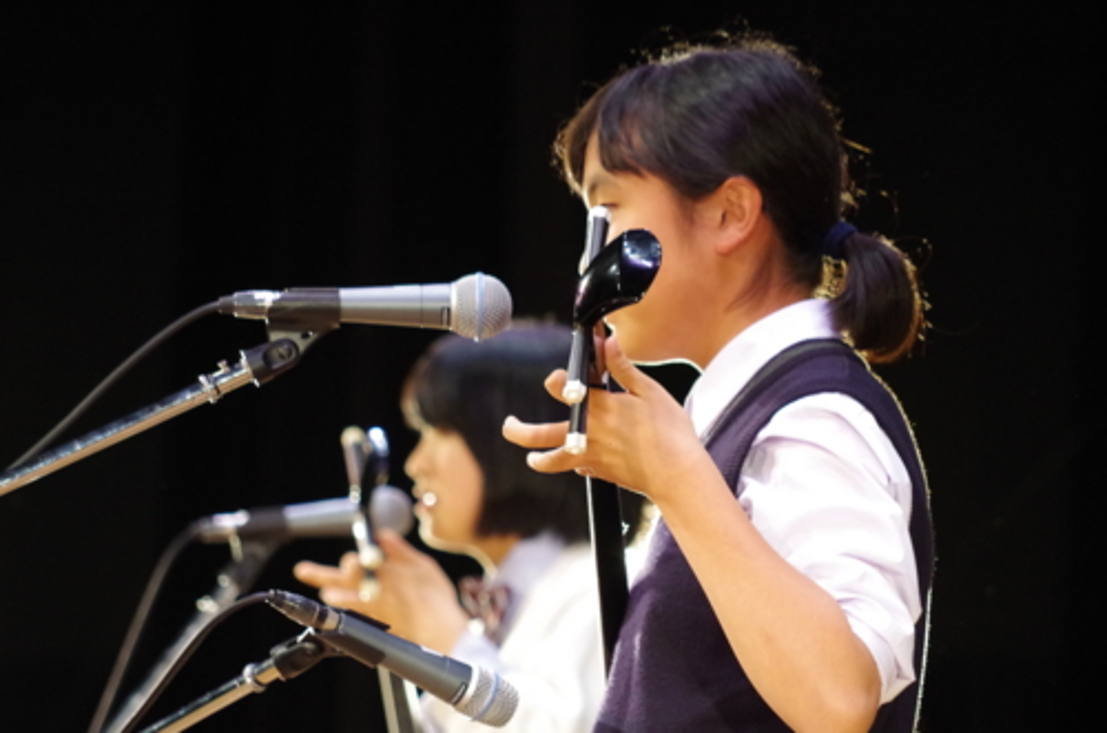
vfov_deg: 4.6
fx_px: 9204
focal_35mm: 300
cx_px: 554
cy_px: 366
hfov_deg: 6.9
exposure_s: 1/200
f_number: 5.6
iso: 3200
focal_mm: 200
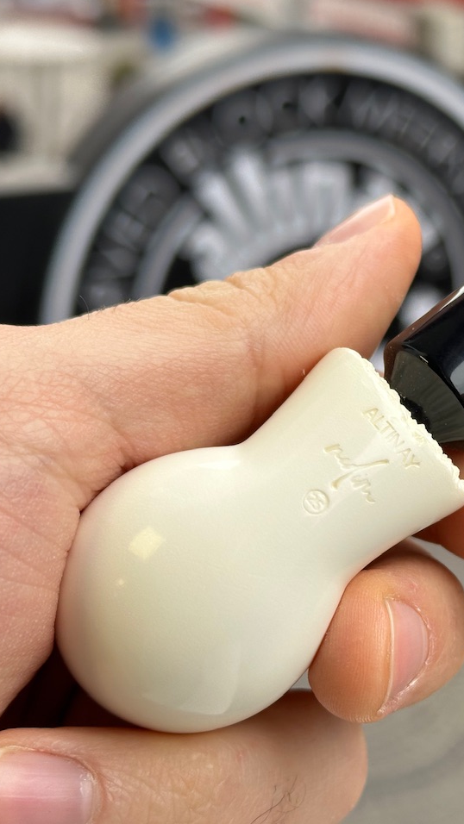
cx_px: 415
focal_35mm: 70
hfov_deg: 17.0
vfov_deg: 30.1
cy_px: 411
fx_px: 1531
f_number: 1.78
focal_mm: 6.86
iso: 50
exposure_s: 1/242
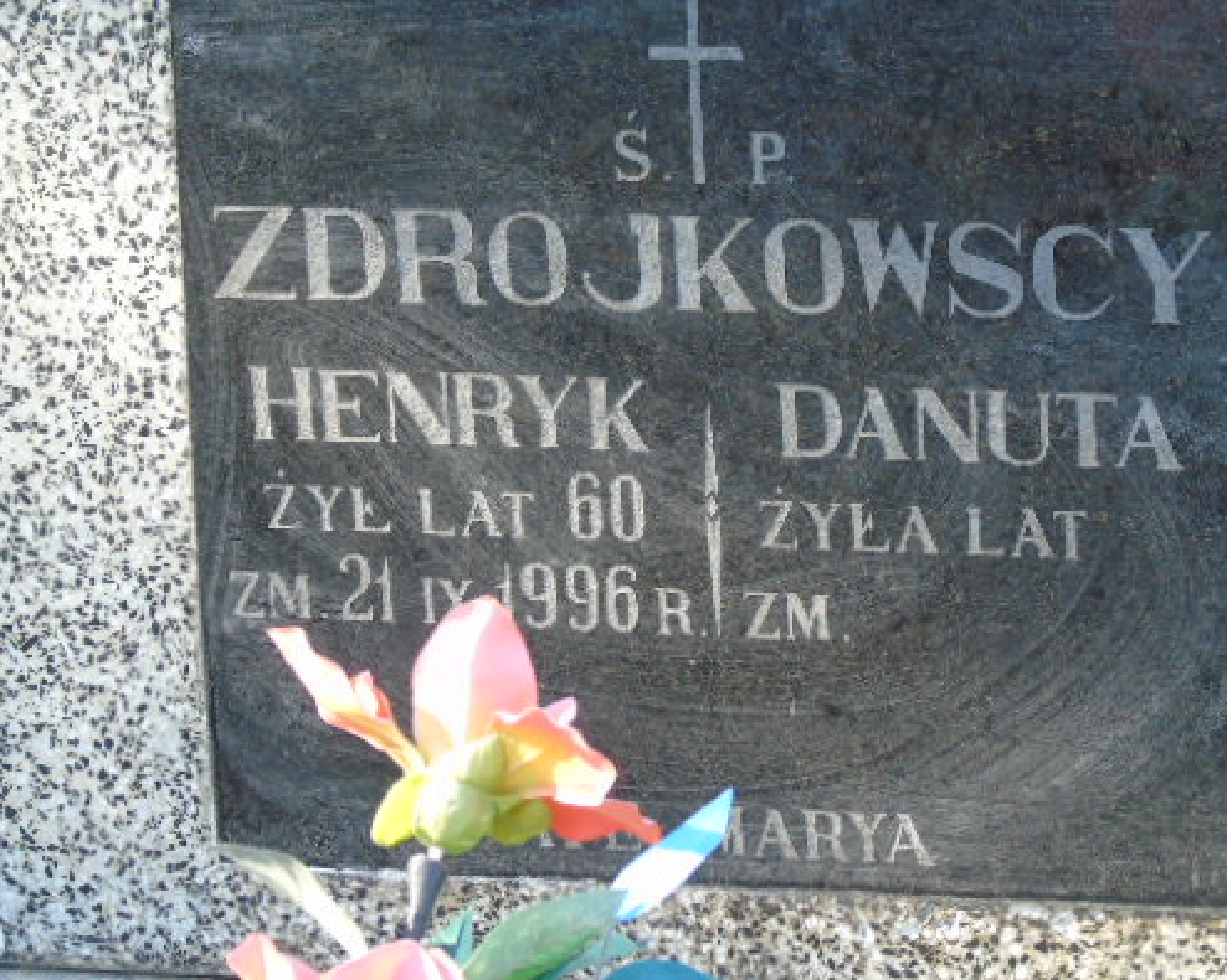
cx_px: 718
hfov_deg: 9.4
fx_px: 7443
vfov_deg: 7.5
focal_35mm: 205
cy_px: 437
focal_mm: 29
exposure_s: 1/125
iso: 250
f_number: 4.9
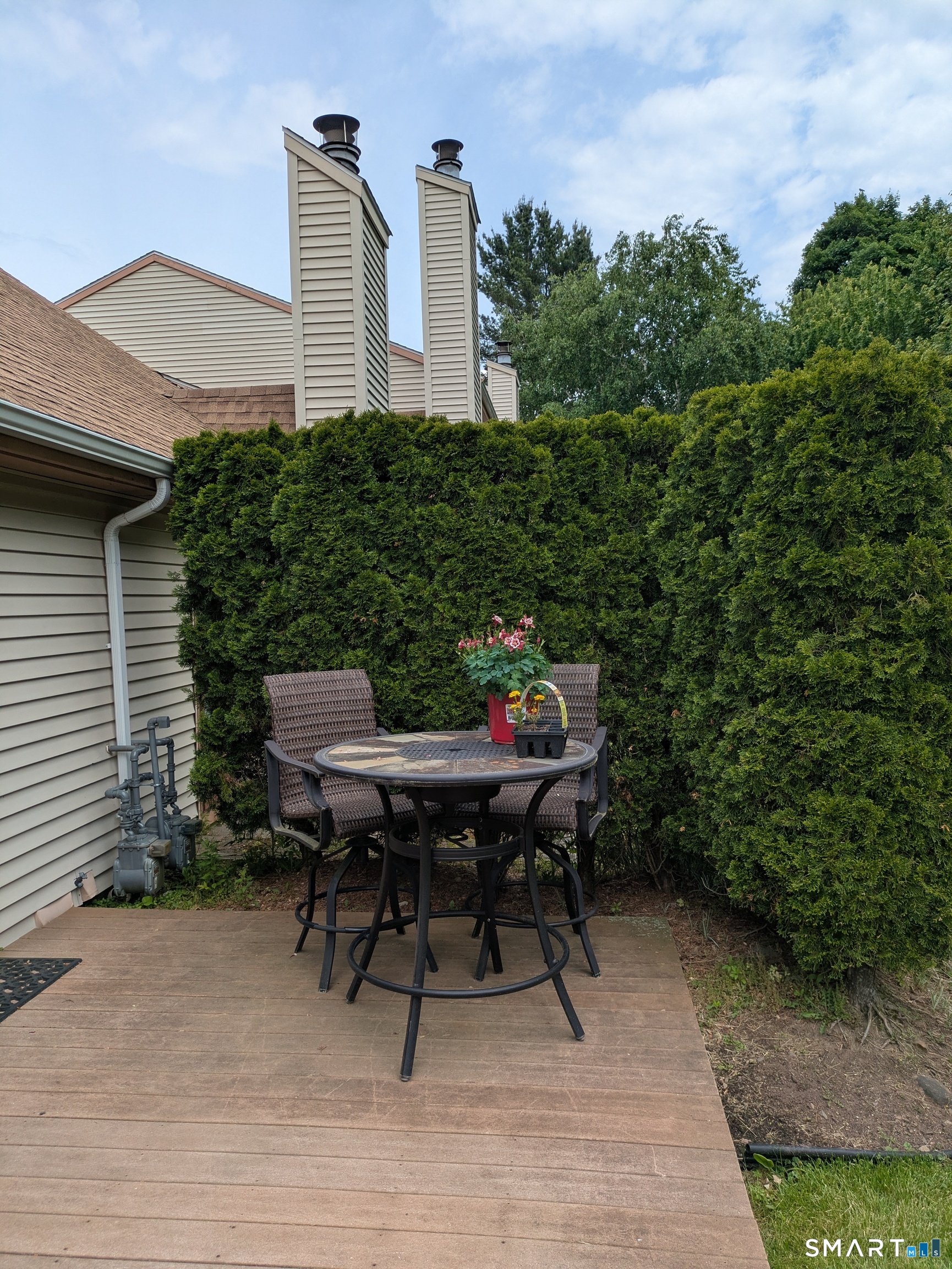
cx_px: 476
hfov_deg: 54.9
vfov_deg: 69.4
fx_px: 916
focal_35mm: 25
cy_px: 634
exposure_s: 1/1972
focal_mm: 5.43
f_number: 1.89
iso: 51
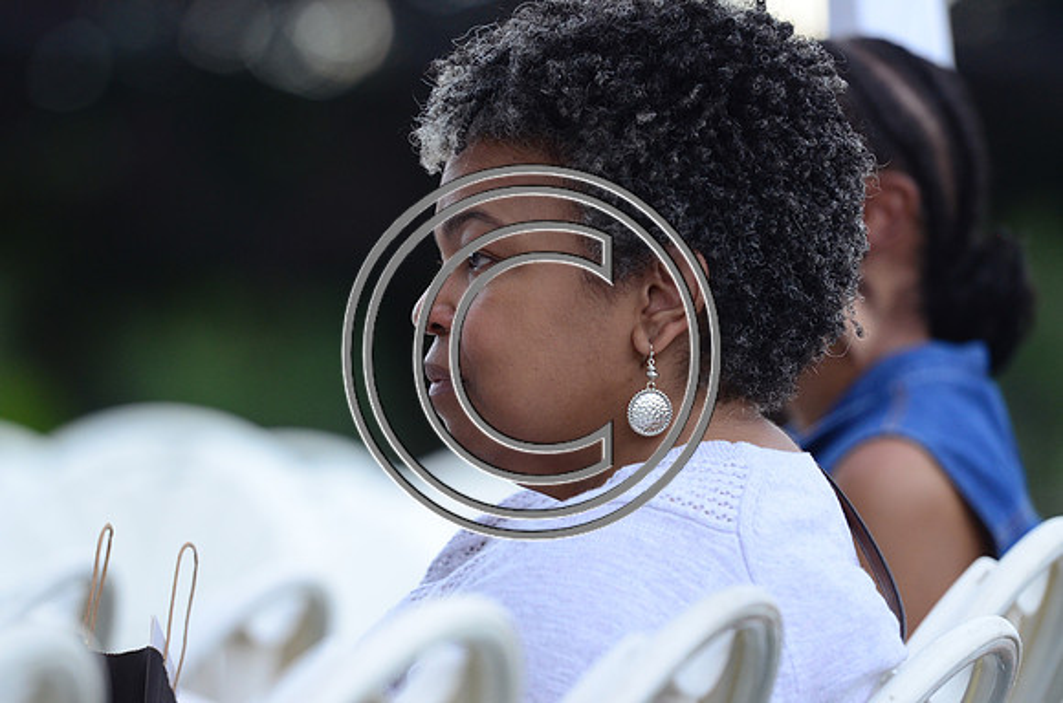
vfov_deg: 4.6
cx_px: 532
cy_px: 352
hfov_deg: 6.9
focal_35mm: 300
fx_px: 8839
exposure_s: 1/800
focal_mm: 200
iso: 800
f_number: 2.8
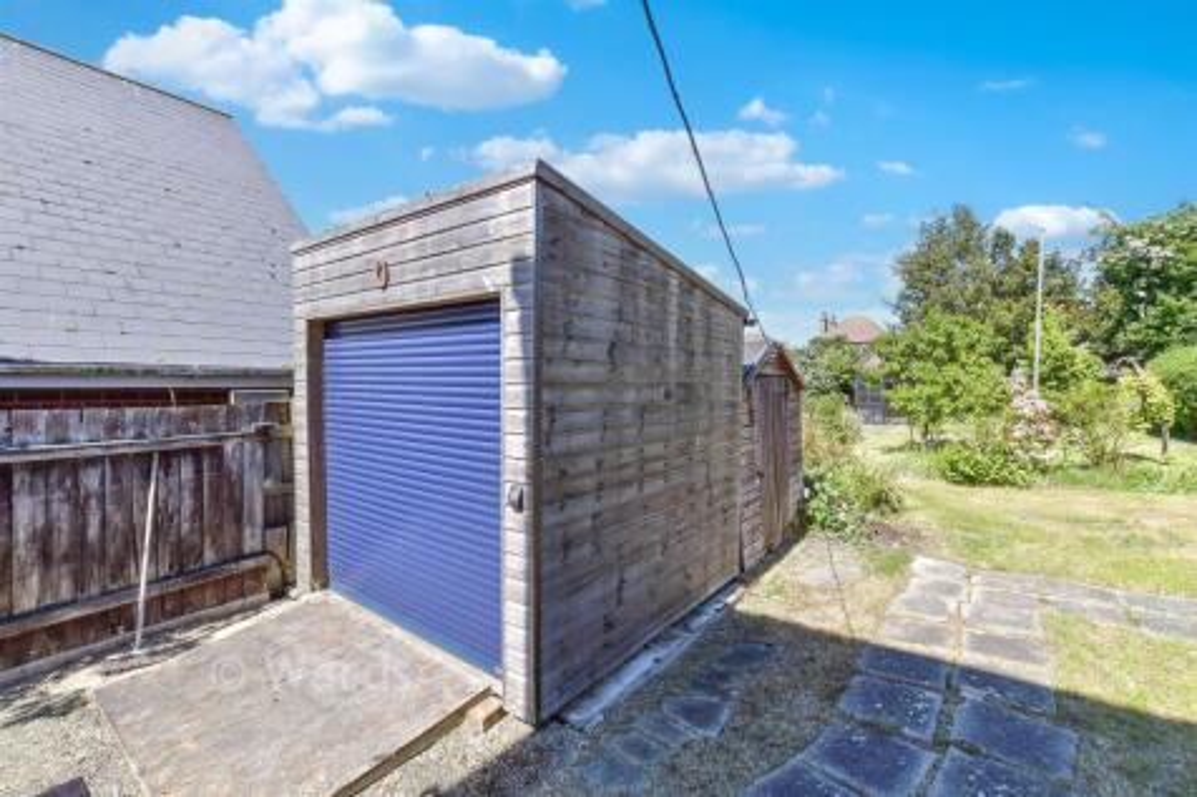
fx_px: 499
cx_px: 598
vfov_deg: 77.3
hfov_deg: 100.4
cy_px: 398
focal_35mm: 15
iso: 160
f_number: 8
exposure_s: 1/160
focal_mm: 10
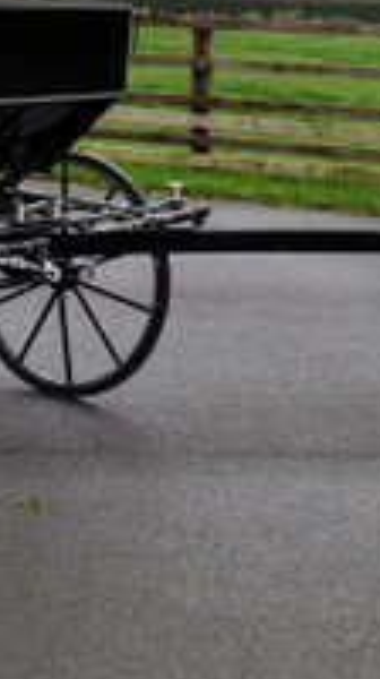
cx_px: 132
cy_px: 161
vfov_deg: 21.6
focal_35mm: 98
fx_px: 1761
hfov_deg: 12.3
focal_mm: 26
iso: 250
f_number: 4.2
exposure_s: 1/200
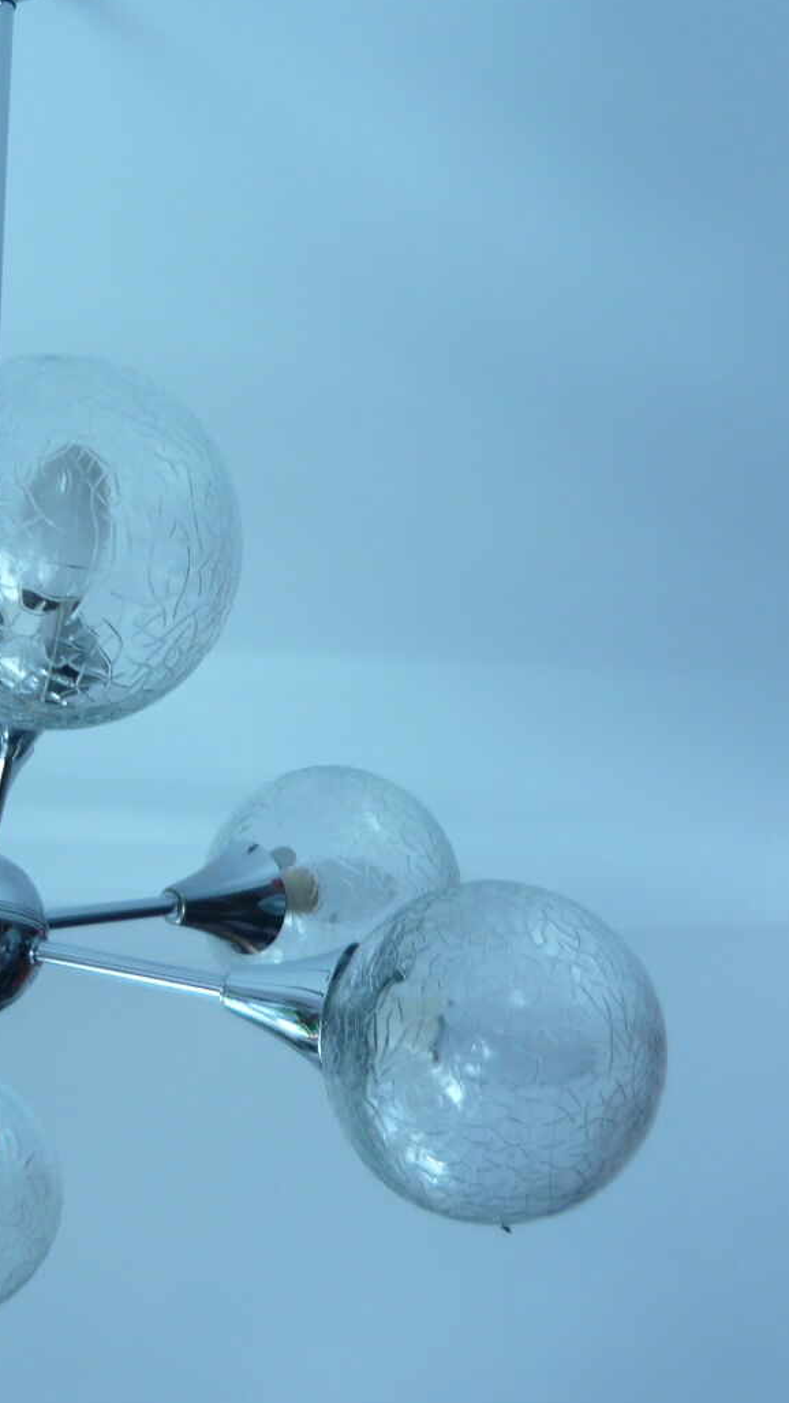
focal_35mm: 56
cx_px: 187
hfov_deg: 21.3
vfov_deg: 37.2
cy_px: 615
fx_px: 2082
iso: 100
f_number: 2.8
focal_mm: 5.5
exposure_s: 1/125
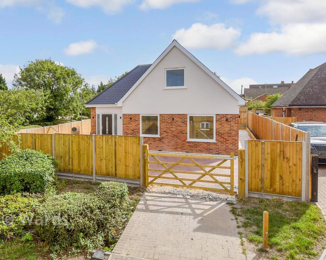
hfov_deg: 88.5
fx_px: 164
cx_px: 130
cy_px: 129
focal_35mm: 17
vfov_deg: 77.0
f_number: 8
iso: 160
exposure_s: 1/400
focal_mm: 10
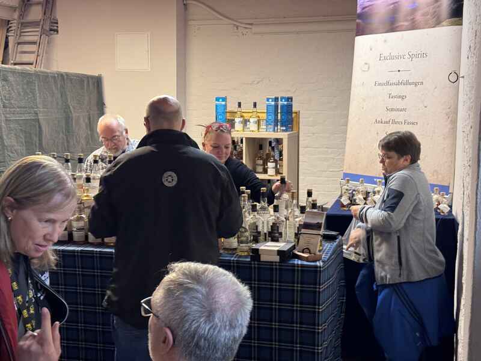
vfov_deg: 30.3
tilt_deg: -6.0
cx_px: 240
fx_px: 667
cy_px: 180
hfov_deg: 39.7
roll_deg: -0.1
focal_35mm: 48
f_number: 1.78
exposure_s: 1/50
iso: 250
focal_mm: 6.76
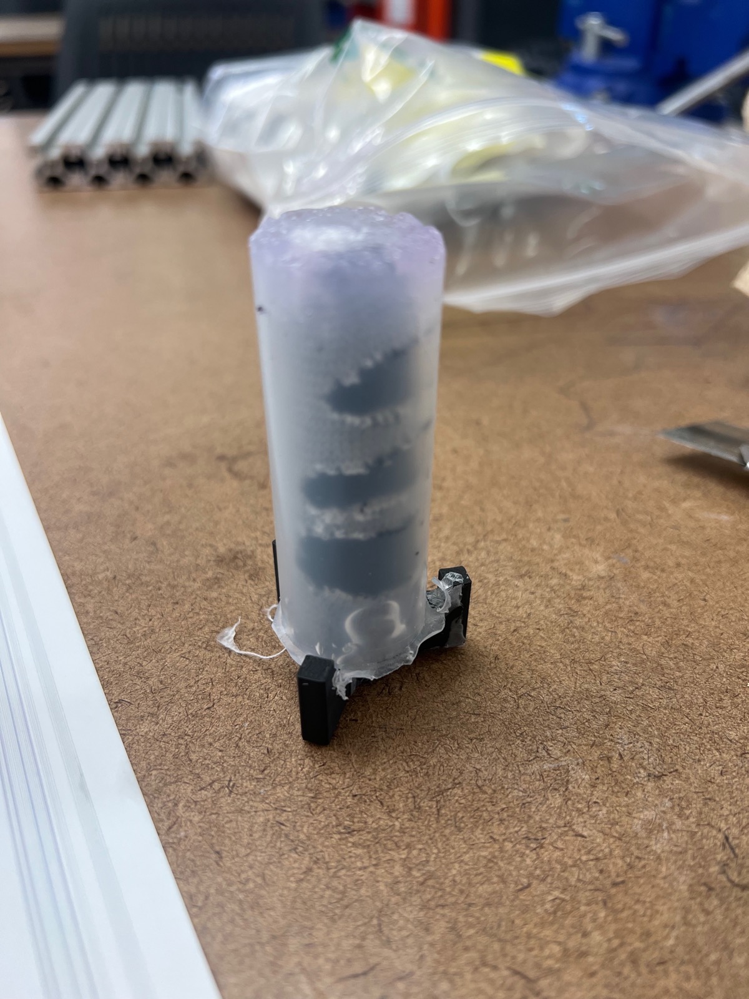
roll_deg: -0.8
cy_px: 500
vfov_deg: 67.3
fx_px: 750
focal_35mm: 26
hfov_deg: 53.1
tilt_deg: -33.1
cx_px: 374
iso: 100
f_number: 1.5
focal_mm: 5.7
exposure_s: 1/111
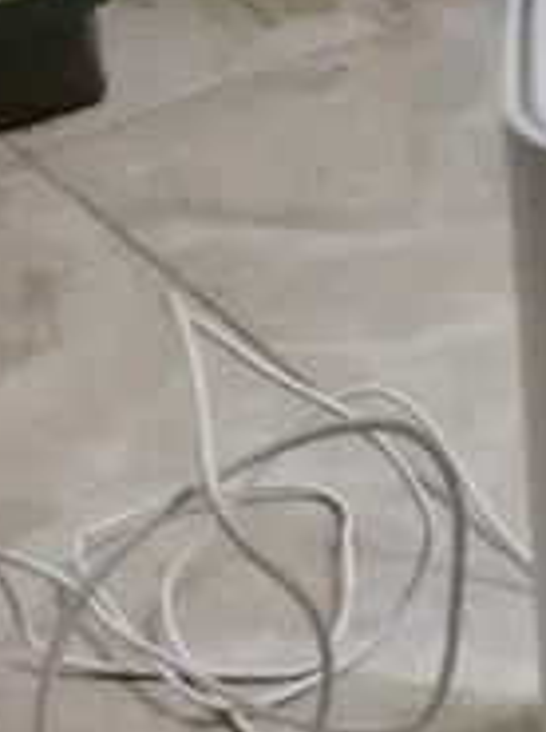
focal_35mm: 52
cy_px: 736
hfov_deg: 26.6
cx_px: 530
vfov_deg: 33.6
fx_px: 1097
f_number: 1.75
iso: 2331
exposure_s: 1/33.3
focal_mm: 5.25
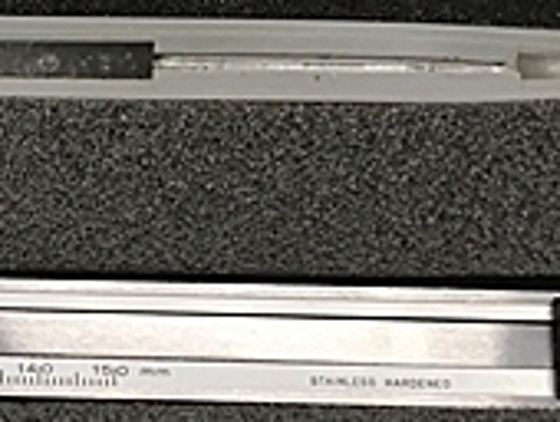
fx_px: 1766
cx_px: -244
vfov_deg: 13.5
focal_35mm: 109
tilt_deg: -84.8
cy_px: 366
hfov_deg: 16.6
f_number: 2.2
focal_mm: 4.15
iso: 80
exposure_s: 1/30
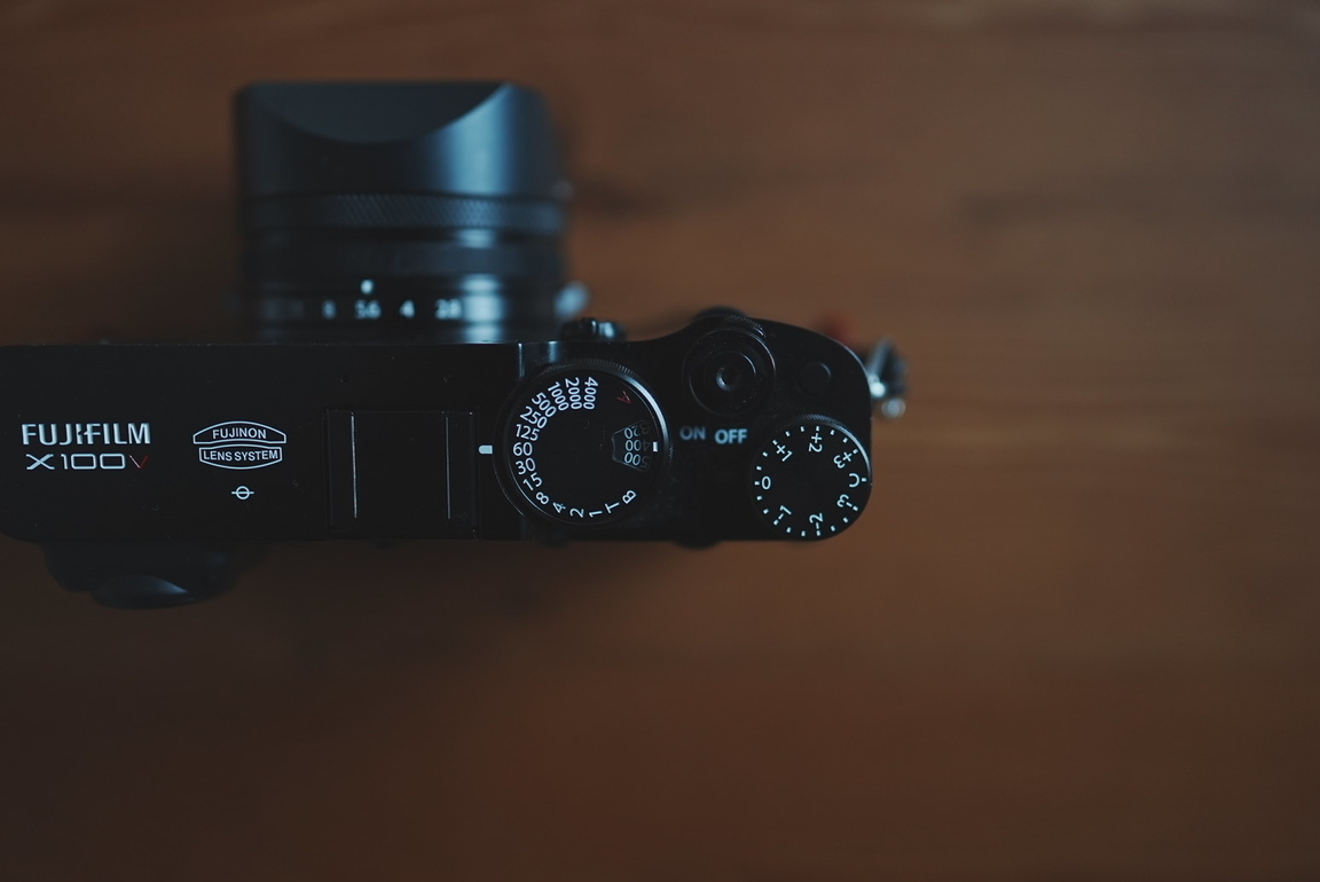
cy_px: 447
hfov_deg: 71.5
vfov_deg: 51.4
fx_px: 917
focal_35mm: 25
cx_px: 647
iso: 400
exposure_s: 1/1000
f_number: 1.4
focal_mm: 24
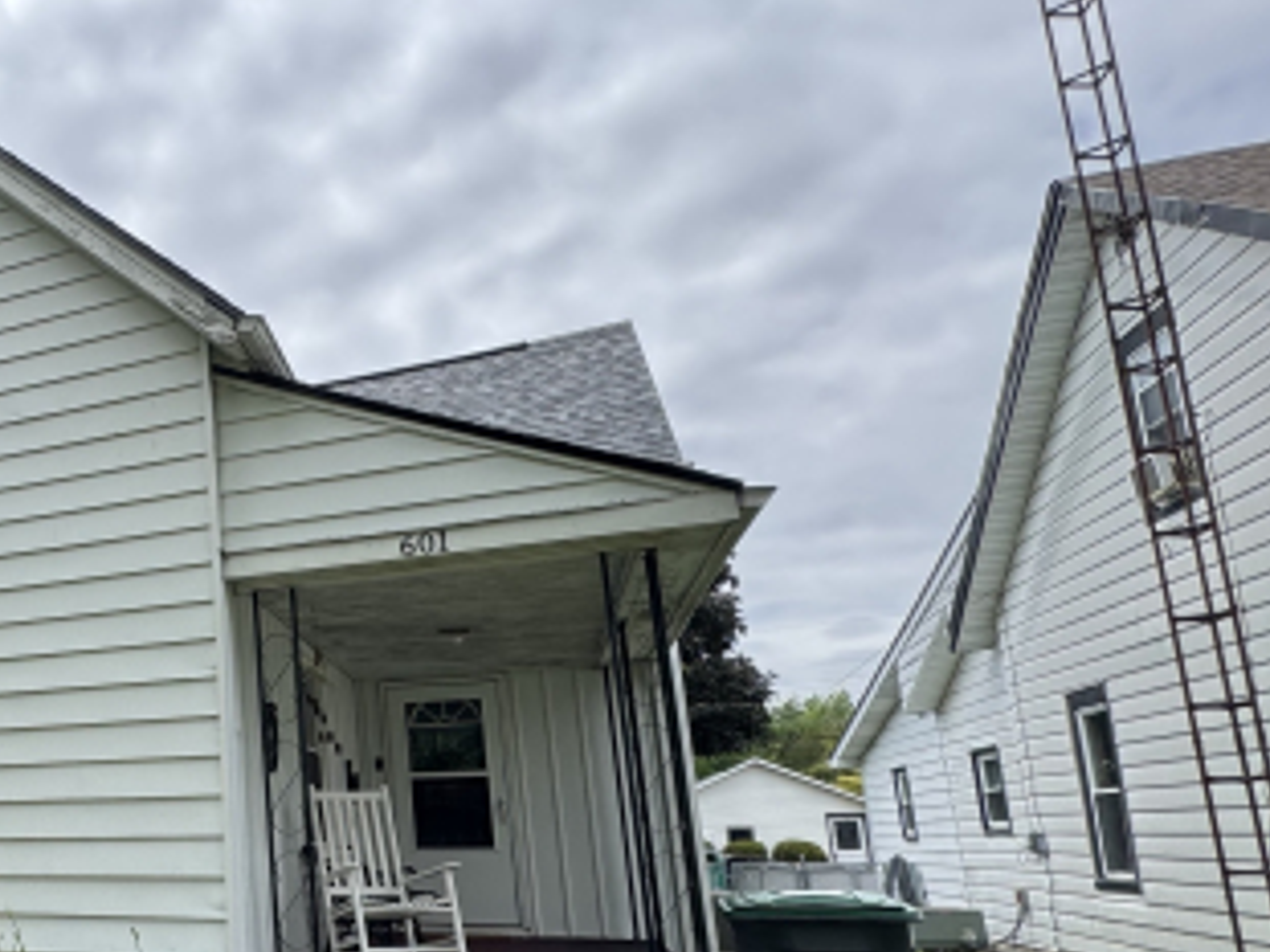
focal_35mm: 30
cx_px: -18
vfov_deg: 46.0
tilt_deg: +8.8
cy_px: 641
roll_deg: +0.6
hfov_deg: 48.5
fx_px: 1100
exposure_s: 1/1110
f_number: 2.2
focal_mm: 2.22
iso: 50
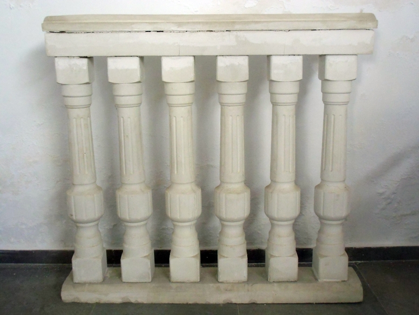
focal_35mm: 38
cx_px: 210
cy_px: 158
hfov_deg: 49.0
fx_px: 460
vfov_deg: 37.7
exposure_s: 1/80
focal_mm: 6.67
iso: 400
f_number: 3.9
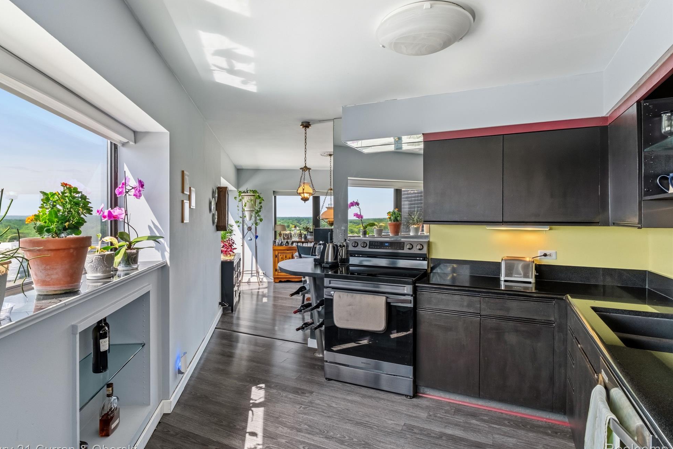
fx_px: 374
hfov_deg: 83.9
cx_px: 319
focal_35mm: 20
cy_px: 223
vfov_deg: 61.9
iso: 500
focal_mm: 12.4
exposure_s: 1/4
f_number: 8
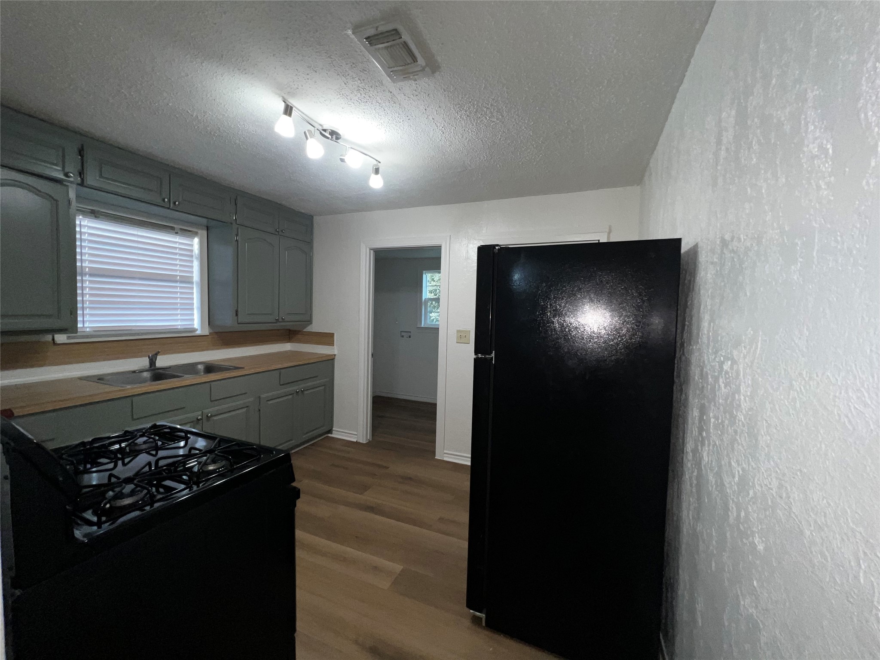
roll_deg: -1.4
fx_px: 330
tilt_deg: -3.7
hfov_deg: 106.2
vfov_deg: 89.9
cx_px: 440
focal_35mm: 13
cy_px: 330
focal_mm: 1.57
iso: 100
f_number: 1.8
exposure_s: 1/60
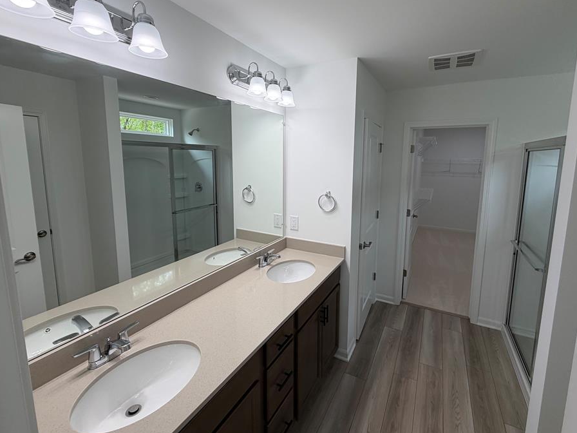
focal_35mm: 16
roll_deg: +0.1
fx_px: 267
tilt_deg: -6.4
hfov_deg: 94.2
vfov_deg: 77.8
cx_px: 315
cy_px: 193
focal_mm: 2.22
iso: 50
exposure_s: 1/120
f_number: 2.2
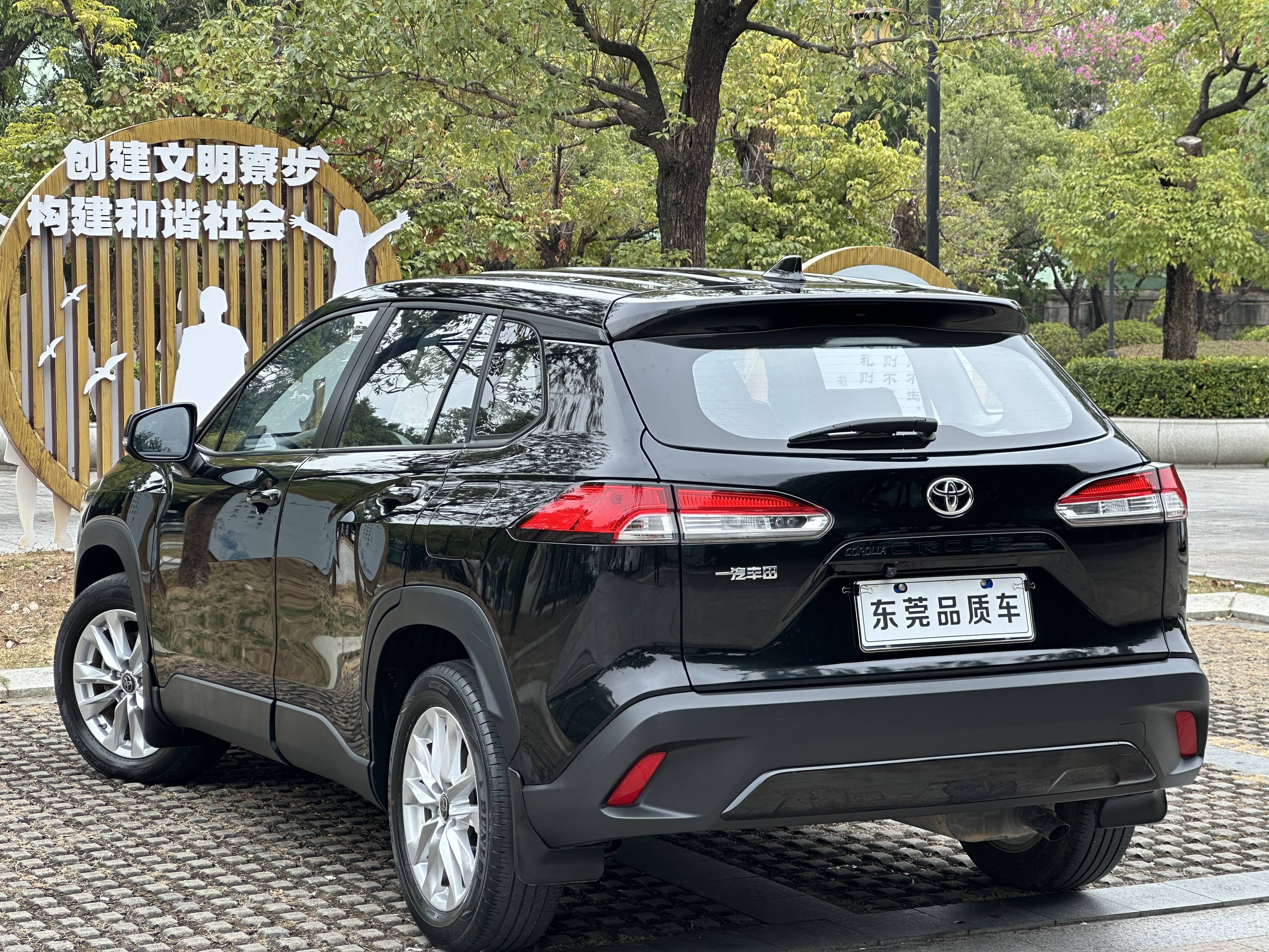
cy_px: 476
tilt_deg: -2.7
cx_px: 634
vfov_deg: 19.1
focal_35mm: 77
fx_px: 2823
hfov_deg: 25.3
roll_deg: +0.0
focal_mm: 9
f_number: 2.8
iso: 32
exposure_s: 1/115
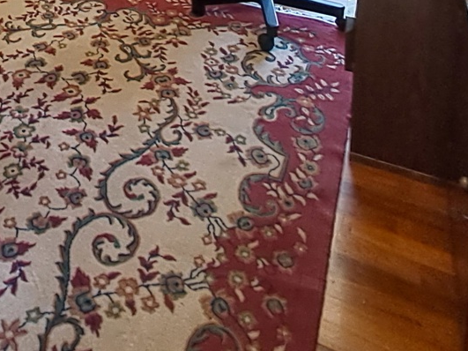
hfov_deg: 37.2
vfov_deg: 22.2
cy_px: -242
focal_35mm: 47
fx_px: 635
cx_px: 26
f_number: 2.2
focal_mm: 1.42
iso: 64
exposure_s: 1/50
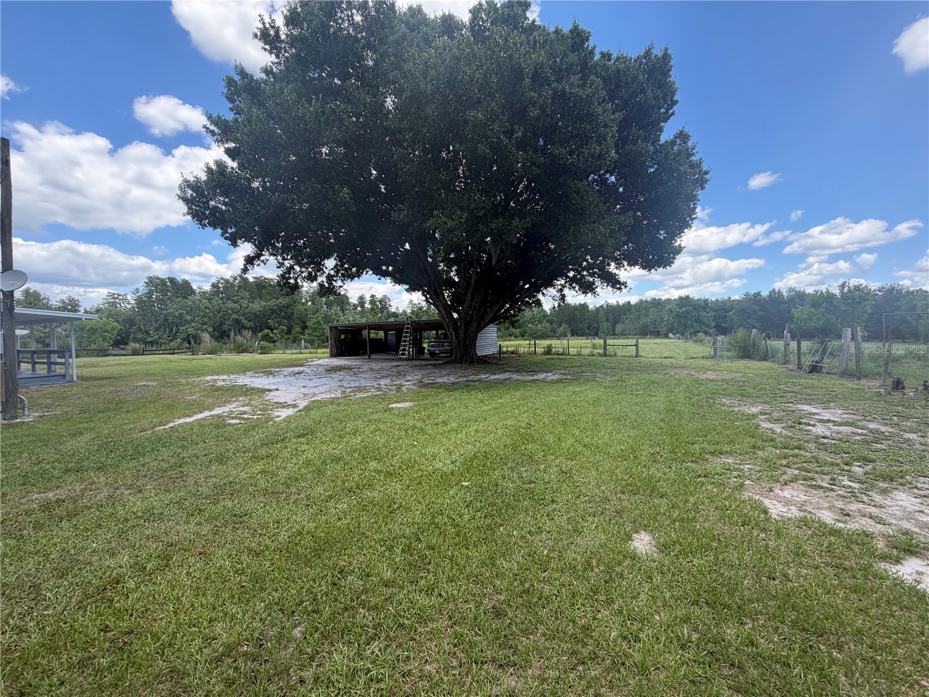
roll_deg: +1.0
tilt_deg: -2.5
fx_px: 376
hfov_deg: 102.1
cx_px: 464
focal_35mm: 14
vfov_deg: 85.7
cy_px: 348
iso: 40
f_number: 2.2
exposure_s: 1/502
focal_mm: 2.22
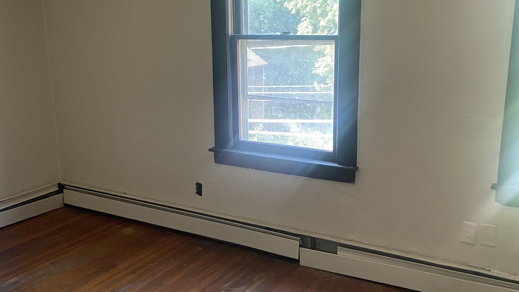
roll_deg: +1.8
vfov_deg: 31.2
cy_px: 131
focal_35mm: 38
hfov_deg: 52.8
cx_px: 260
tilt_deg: -13.1
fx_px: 523
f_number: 1.8
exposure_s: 1/65
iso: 125
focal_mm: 4.25
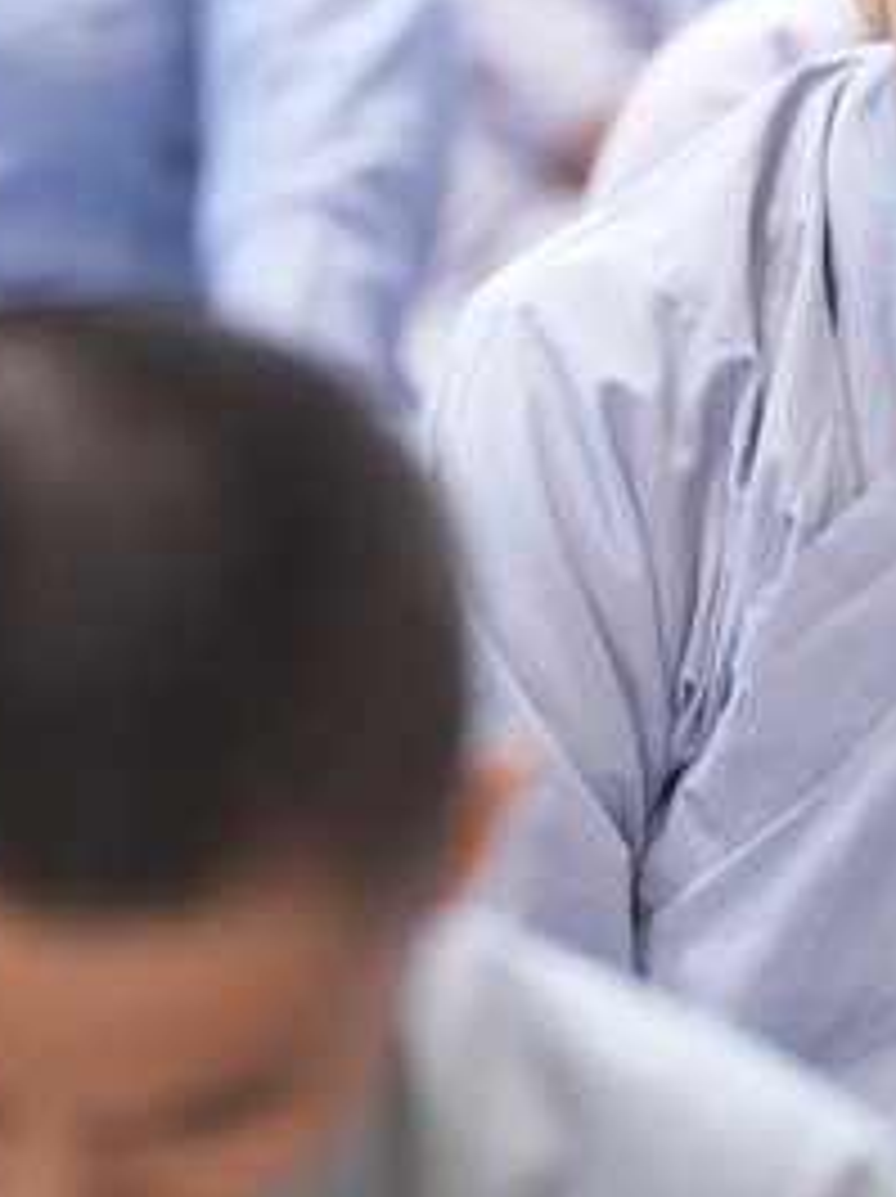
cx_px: 835
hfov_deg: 4.4
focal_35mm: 336
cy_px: 288
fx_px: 11615
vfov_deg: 5.9
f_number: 2.8
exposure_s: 1/100
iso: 2500
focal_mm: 143
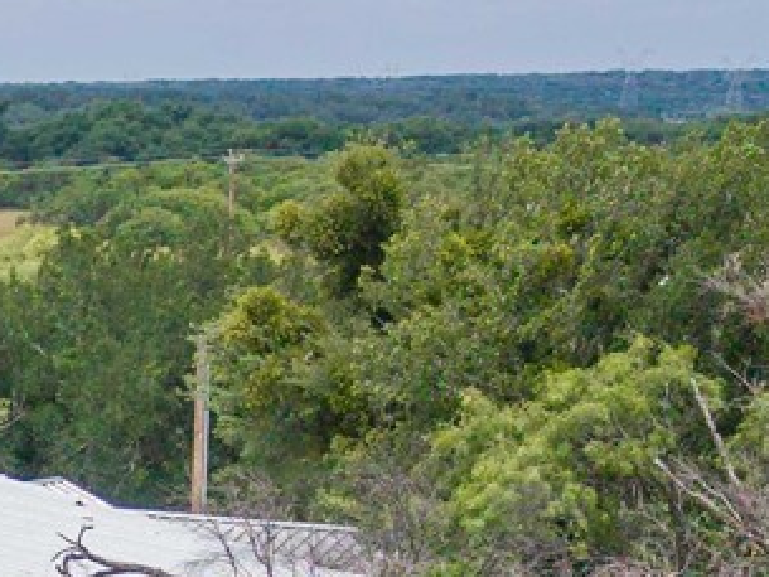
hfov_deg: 10.9
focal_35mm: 161
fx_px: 3578
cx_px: -905
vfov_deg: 9.0
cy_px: 884
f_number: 1.8
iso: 180
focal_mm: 8.67
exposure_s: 1/5000
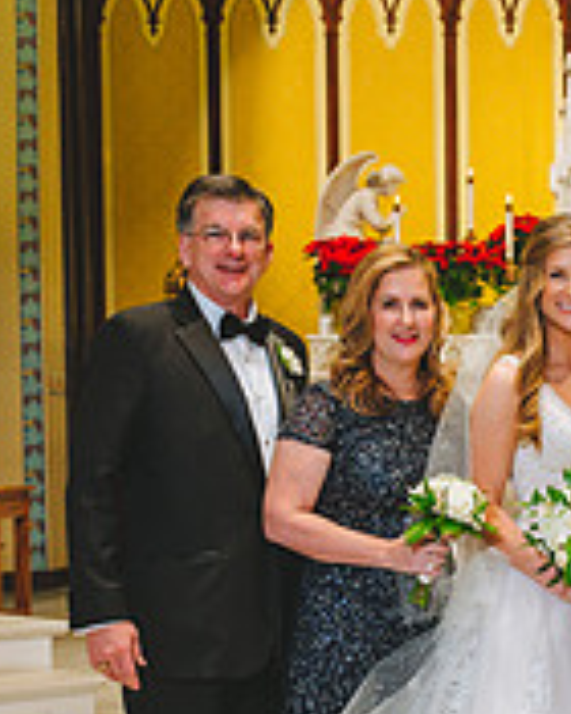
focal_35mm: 90
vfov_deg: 21.0
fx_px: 1901
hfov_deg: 16.5
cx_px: 661
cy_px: 579
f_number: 5
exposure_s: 1/160
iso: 1600
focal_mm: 29
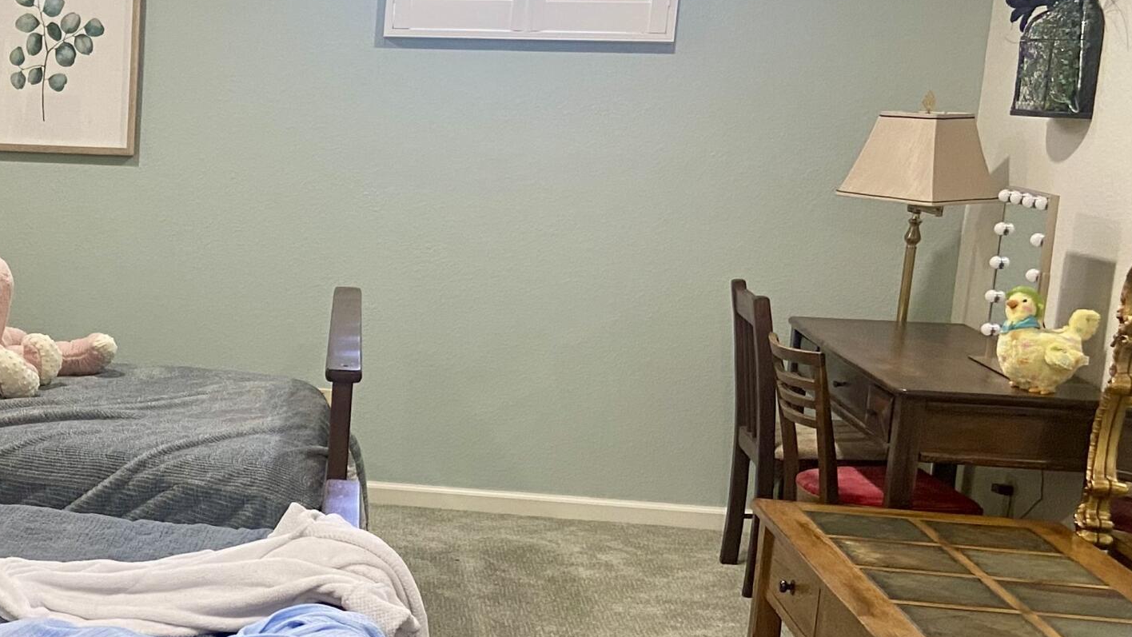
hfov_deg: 32.2
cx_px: 2
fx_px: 1801
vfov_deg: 20.0
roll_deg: -1.2
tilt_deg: -10.9
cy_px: 414
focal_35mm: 60
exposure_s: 1/60
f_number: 1.8
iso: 160
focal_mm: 4.25
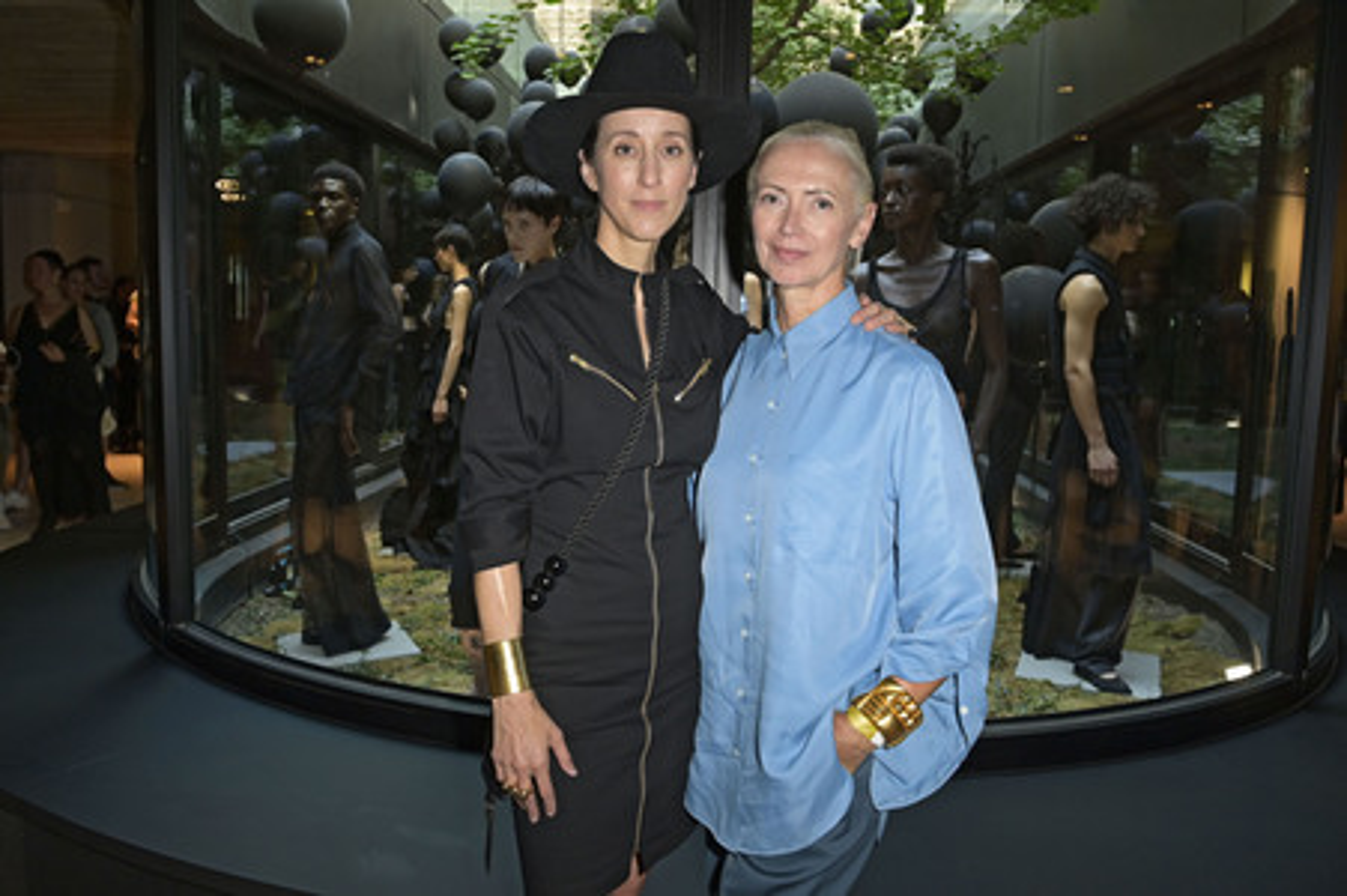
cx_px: 674
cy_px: 448
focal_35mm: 28
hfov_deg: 65.5
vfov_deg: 46.3
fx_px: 1047
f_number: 5
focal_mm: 28
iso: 2000
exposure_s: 1/125
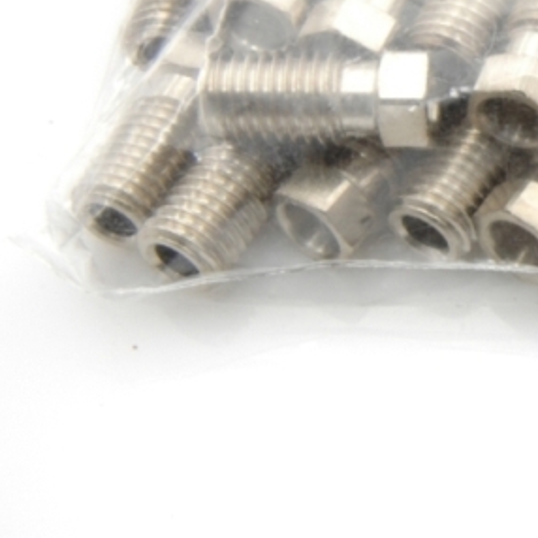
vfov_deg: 16.7
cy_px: 87
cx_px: 696
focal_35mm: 103
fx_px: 1814
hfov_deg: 16.0
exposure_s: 1/1.3
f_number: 25
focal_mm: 29
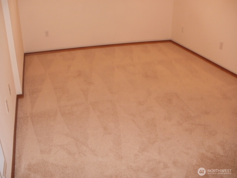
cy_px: 89
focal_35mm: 36
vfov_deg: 39.7
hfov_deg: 51.4
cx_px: 118
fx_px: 246
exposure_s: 1/30
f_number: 3.5
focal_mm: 6.3
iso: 125
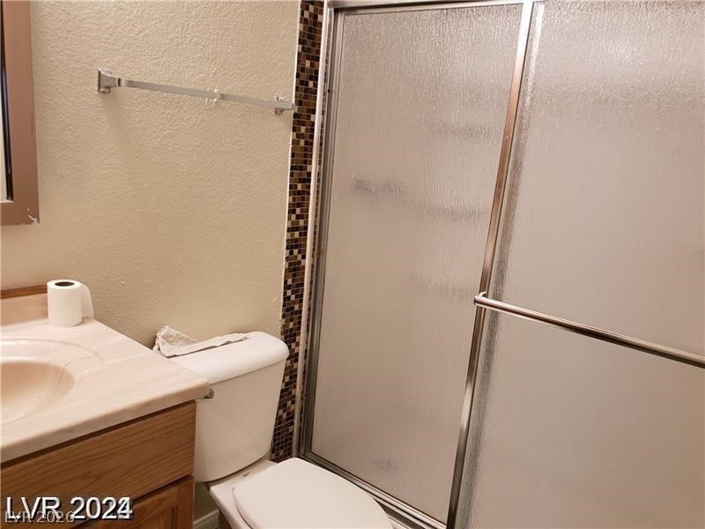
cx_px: 352
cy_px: 264
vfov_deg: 53.1
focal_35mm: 26
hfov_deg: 67.3
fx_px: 530
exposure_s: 1/60
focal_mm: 4.3
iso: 160
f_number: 1.5
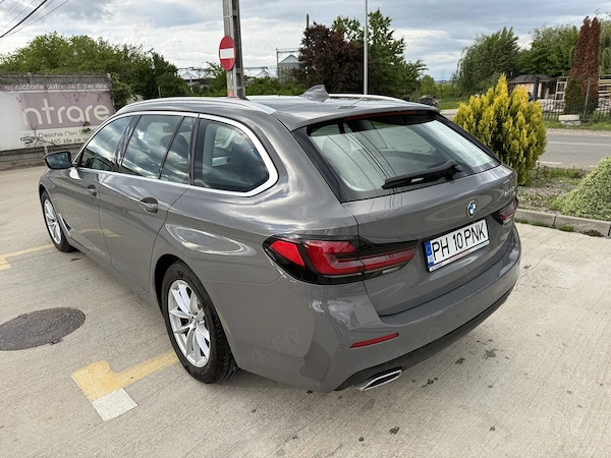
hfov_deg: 71.6
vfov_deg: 56.8
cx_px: 306
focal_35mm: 24
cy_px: 229
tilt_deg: -16.8
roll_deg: +2.6
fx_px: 424
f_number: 1.78
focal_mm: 6.76
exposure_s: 1/898
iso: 80
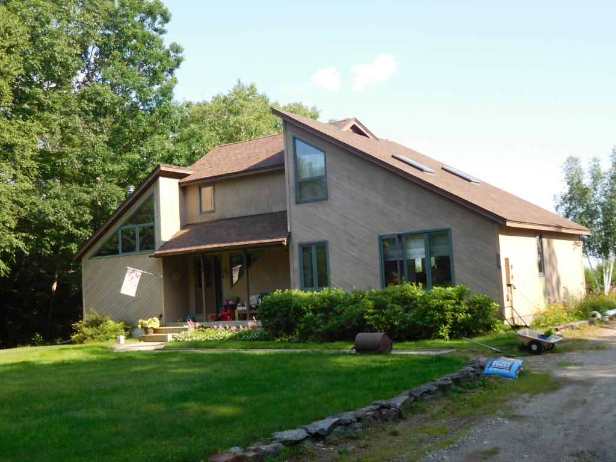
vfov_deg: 36.0
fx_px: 712
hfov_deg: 46.8
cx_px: 308
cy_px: 231
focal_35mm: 40
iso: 125
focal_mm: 7.1
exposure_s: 1/320
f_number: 3.9
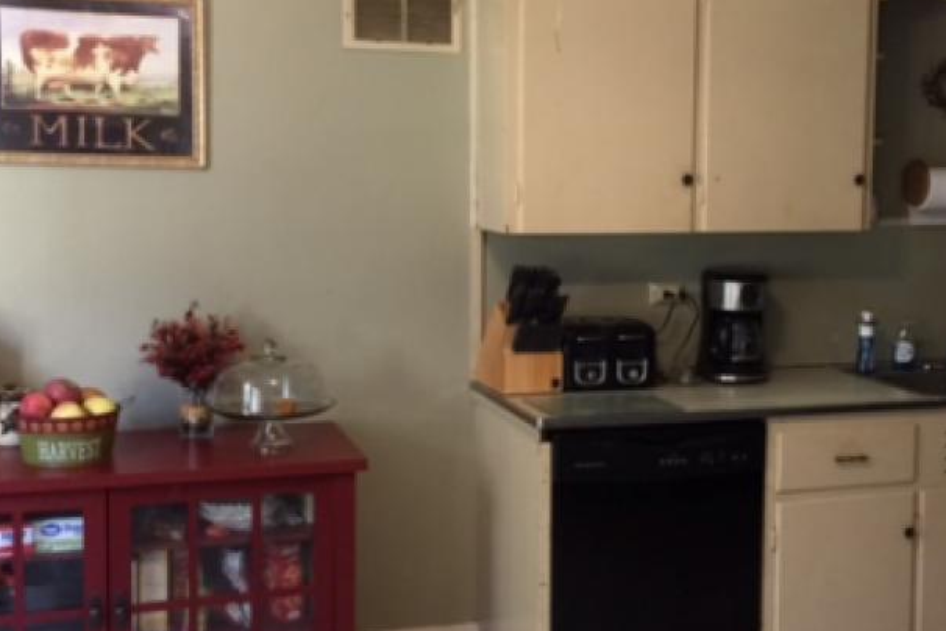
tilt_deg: -6.3
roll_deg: -1.7
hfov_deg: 38.5
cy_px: 324
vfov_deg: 26.5
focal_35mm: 51
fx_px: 1340
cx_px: 613
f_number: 2.2
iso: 100
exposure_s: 1/15
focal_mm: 4.15
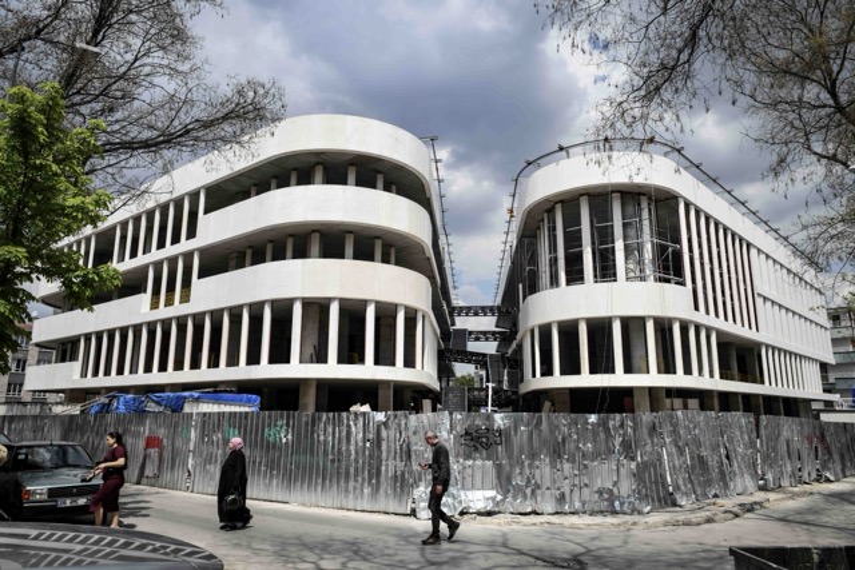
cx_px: 428
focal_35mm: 24
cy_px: 285
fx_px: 570
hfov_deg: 73.7
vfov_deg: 53.2
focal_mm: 24
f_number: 9
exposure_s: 1/800
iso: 250
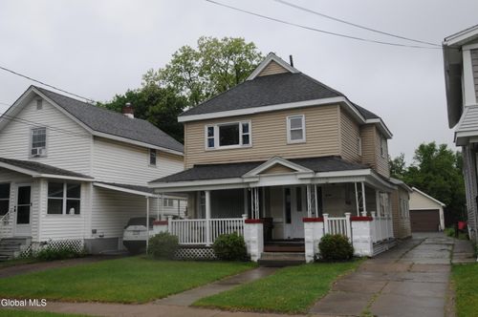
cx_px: 239
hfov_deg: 53.2
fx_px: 477
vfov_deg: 36.8
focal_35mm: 36
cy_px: 158
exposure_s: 1/200
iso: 200
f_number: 7.1
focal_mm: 24
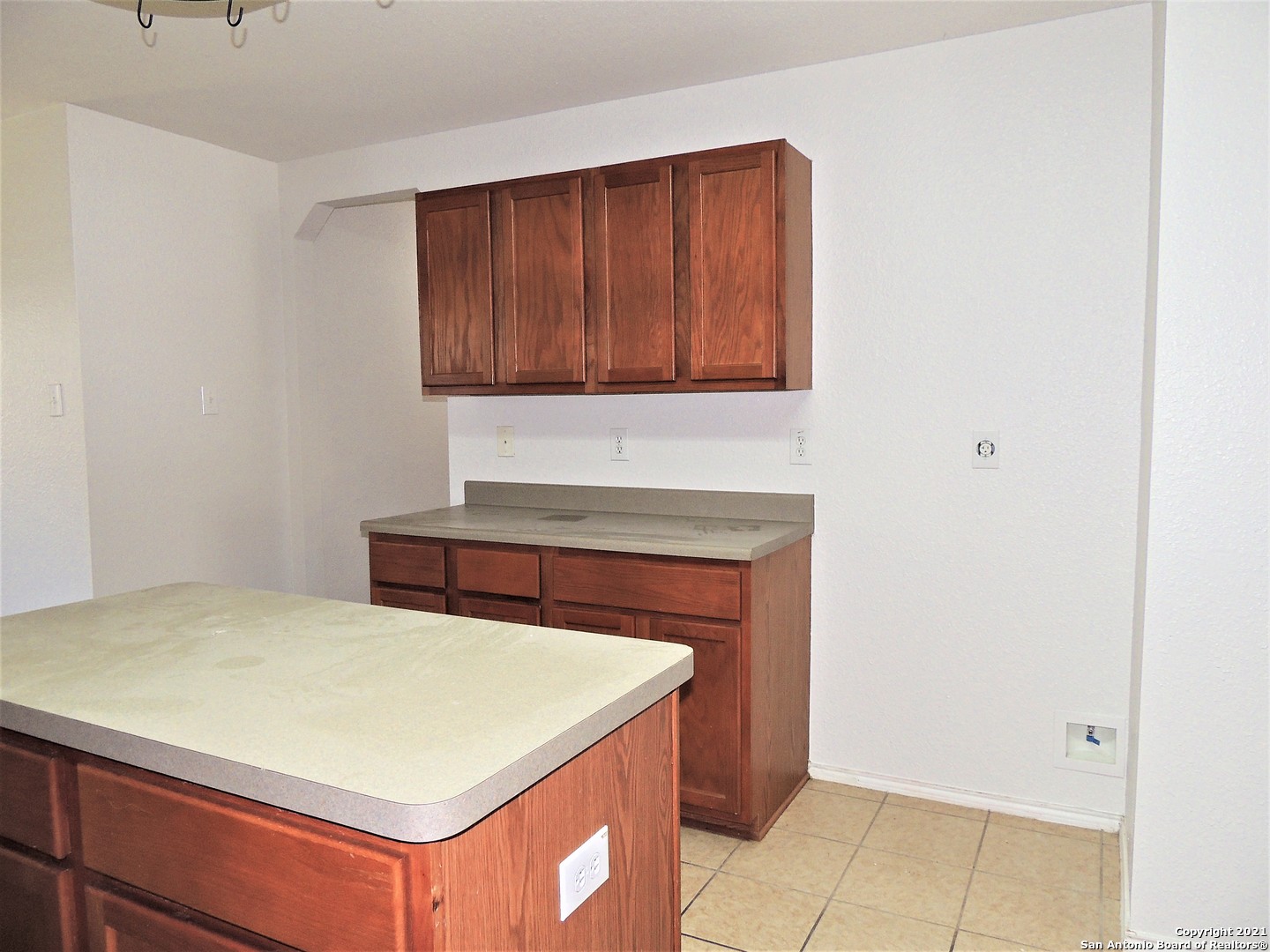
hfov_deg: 71.6
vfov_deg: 56.8
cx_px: 635
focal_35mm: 24
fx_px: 881
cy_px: 476
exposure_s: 1/30
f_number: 3
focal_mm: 4.3
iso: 200
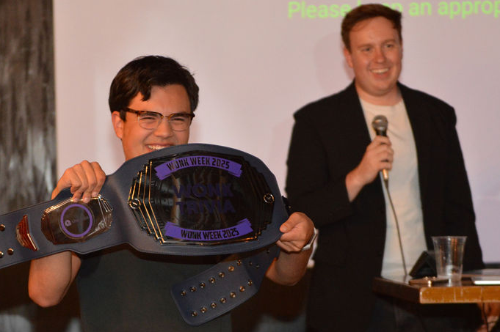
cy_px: 225
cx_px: 217
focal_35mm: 158
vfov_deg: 8.7
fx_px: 2193
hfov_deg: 13.0
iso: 1600
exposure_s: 1/60
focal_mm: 70
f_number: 2.8
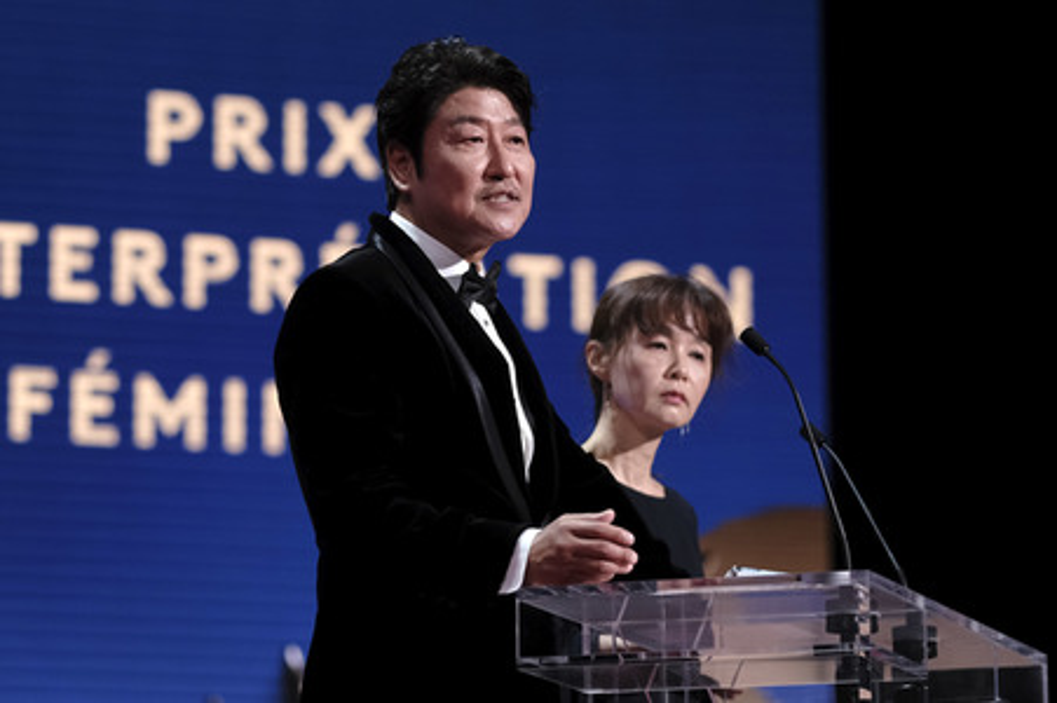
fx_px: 3961
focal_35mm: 135
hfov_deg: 15.2
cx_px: 528
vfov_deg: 10.1
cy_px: 352
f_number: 2
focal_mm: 90
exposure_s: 1/400
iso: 1600
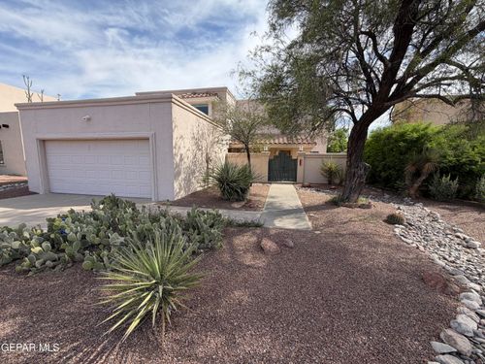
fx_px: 196
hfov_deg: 102.1
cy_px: 182
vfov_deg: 85.7
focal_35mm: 14
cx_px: 242
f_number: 2.2
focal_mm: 2.22
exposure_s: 1/770
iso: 40
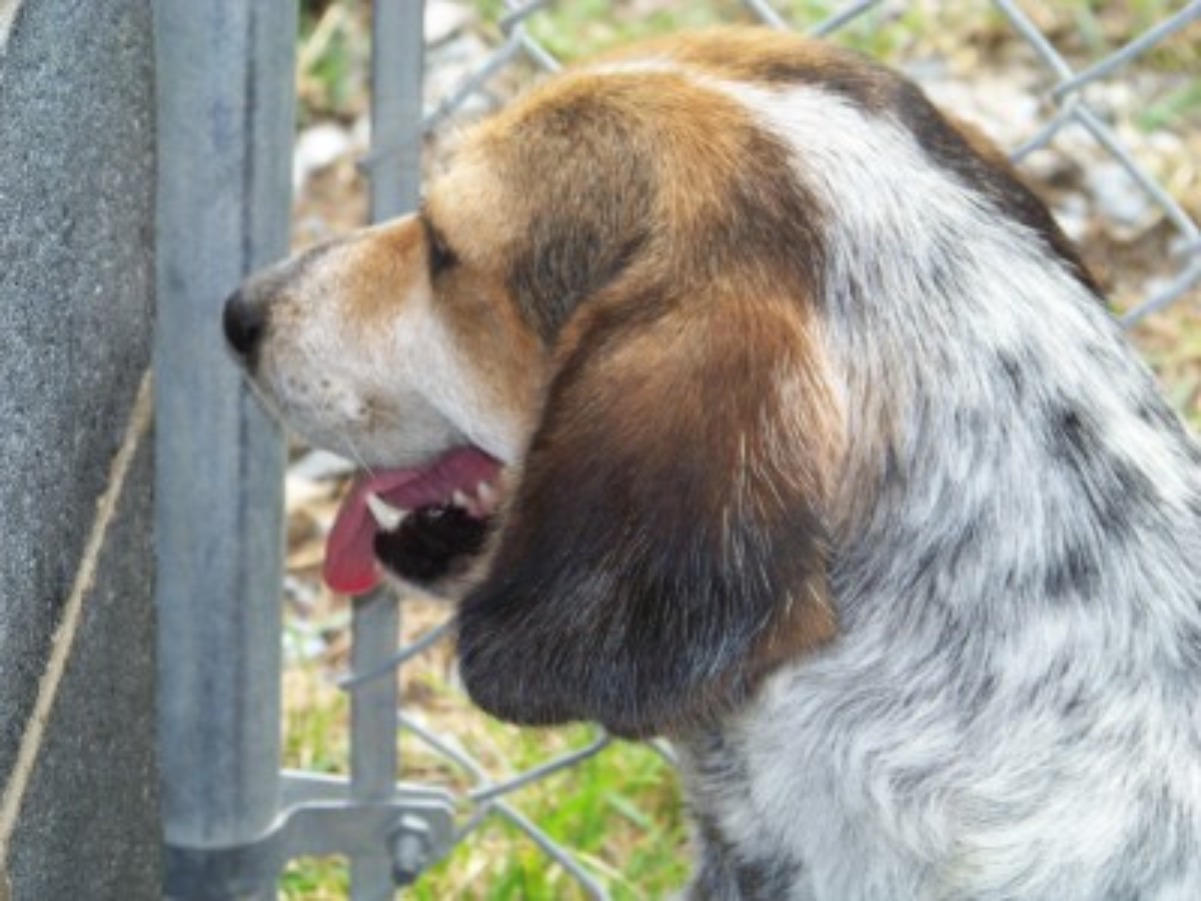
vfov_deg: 8.1
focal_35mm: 184
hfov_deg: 10.7
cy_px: 450
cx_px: 600
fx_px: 6384
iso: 68
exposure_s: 1/320
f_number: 3.6
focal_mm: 29.3
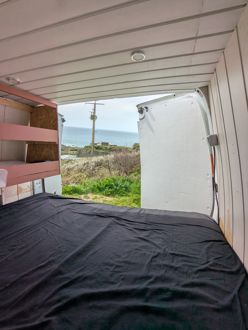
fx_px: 153
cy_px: 165
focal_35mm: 16
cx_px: 124
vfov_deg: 94.5
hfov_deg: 78.1
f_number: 2.2
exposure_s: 1/1368
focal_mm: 2.35
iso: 39
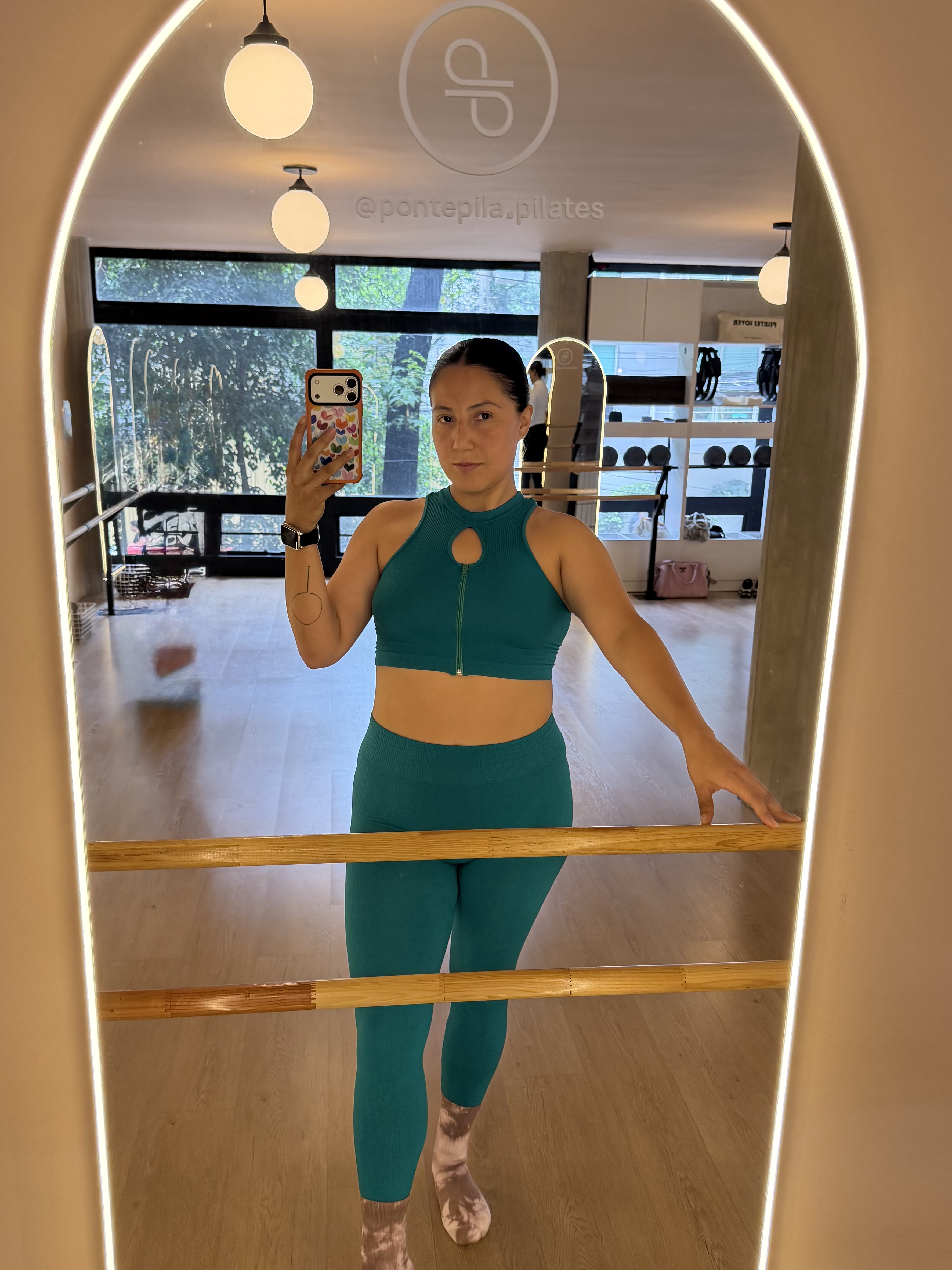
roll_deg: -0.9
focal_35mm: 29
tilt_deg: -14.6
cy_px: 688
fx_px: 1063
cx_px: 484
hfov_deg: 48.2
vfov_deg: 61.6
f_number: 1.78
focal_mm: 6.76
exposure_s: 1/90
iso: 200
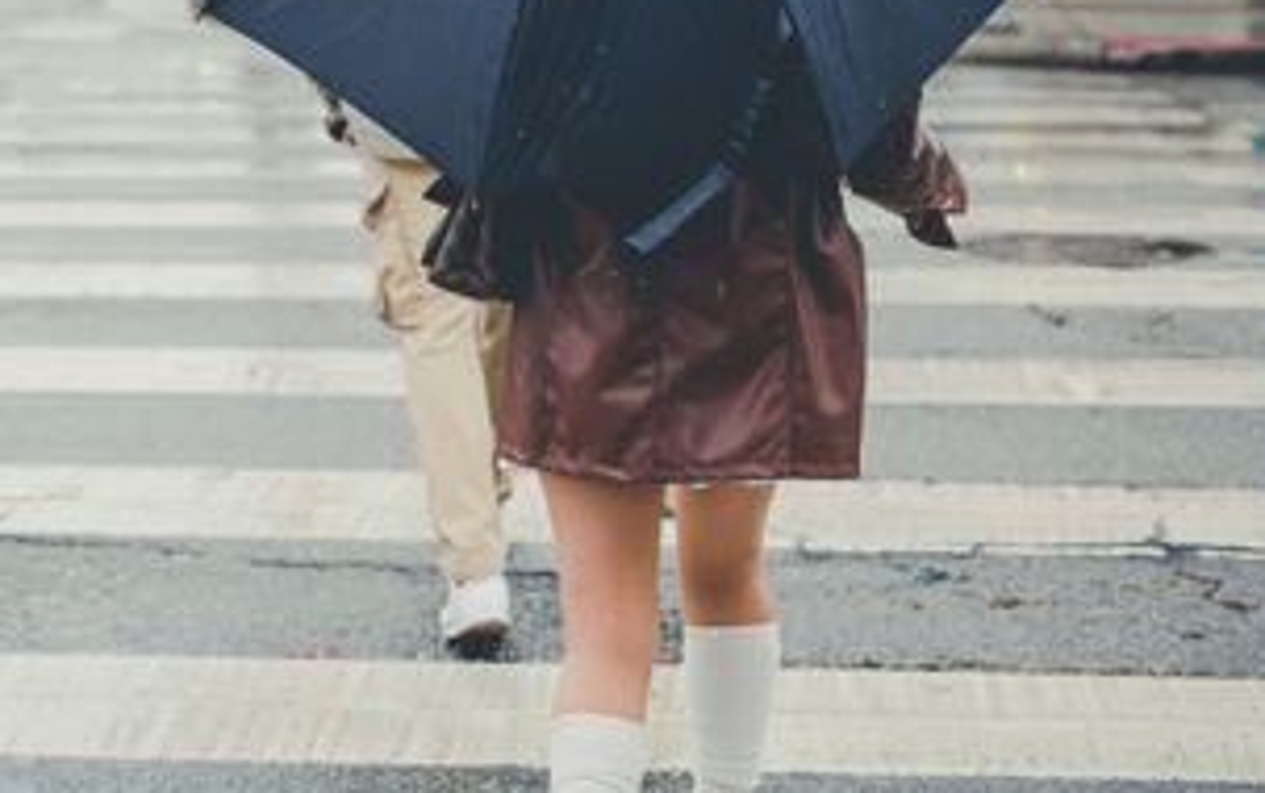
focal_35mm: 87
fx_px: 2985
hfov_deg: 23.9
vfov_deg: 15.1
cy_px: 342
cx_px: 628
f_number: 2.8
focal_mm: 50.3
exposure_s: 1/500
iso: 320
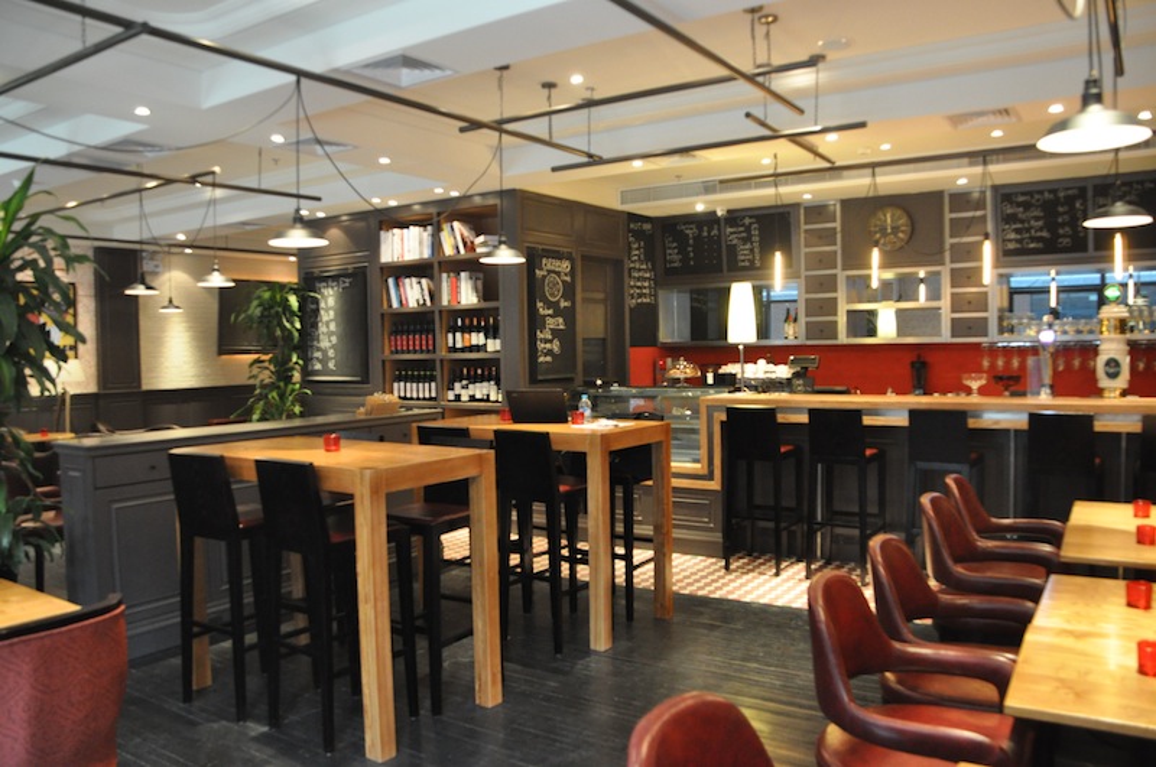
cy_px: 384
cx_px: 578
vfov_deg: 47.8
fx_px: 866
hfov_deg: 67.5
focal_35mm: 27
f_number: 3.5
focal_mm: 18
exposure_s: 1/25
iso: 1600
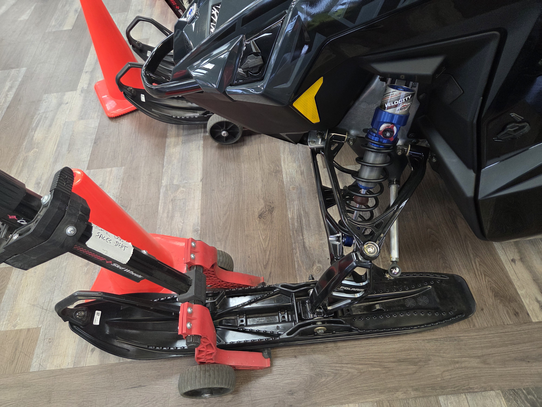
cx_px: 271
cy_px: 204
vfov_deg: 58.9
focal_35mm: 23
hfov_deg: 73.9
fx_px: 360
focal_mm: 5.4
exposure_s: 1/120
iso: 250
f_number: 1.8
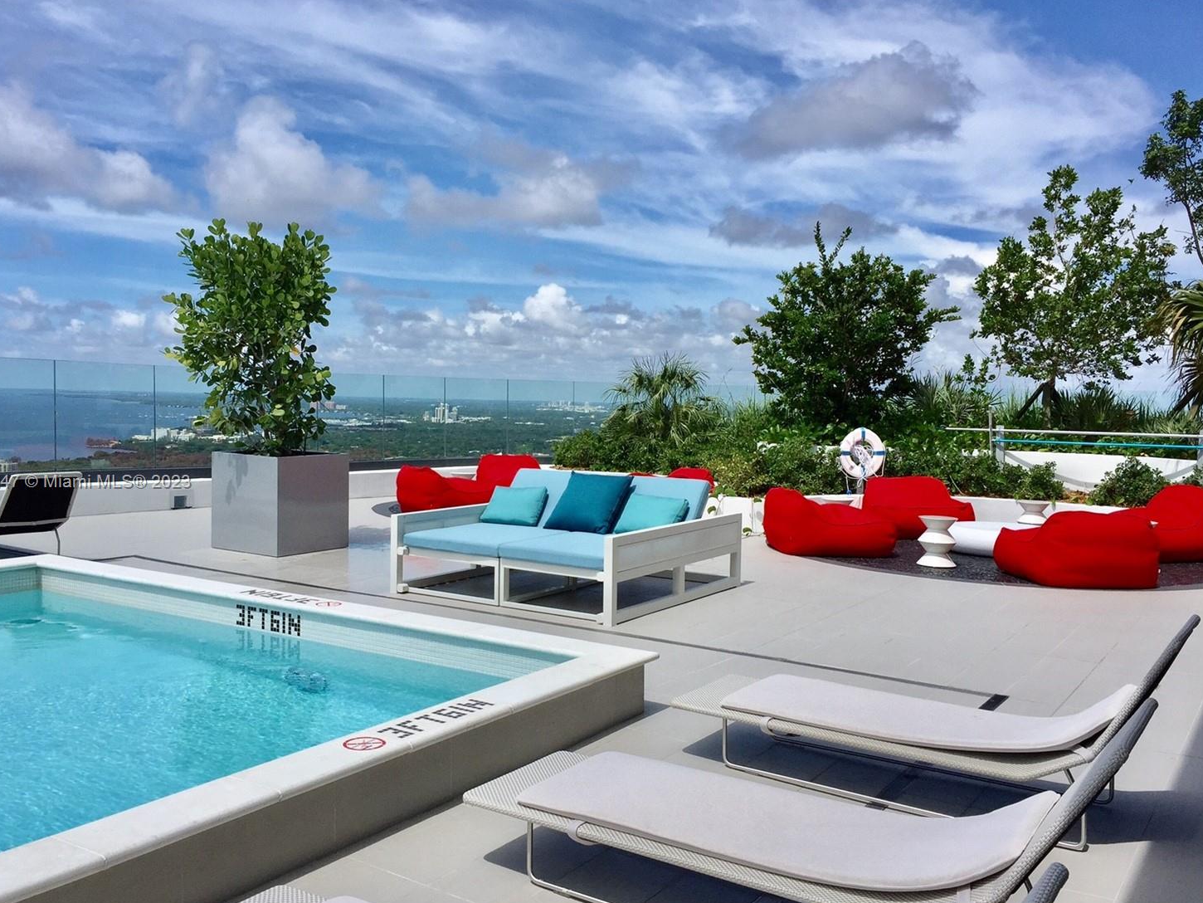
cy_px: 483
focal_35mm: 32
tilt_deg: -3.0
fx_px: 1112
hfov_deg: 56.8
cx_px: 589
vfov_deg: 44.1
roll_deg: -3.4
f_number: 2.2
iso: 32
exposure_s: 1/3300
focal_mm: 4.15
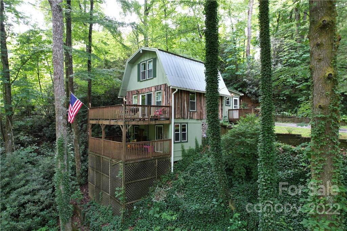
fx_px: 212
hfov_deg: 78.6
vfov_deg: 57.2
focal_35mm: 22
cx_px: 174
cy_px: 116
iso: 100
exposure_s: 1/20
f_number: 2.8
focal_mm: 8.38
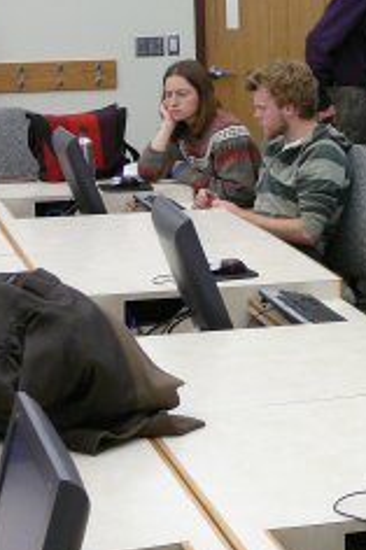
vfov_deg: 19.6
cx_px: 436
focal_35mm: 104
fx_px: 1588
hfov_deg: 12.8
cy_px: 226
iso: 200
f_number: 3.5
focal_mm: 8.7
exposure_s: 1/25
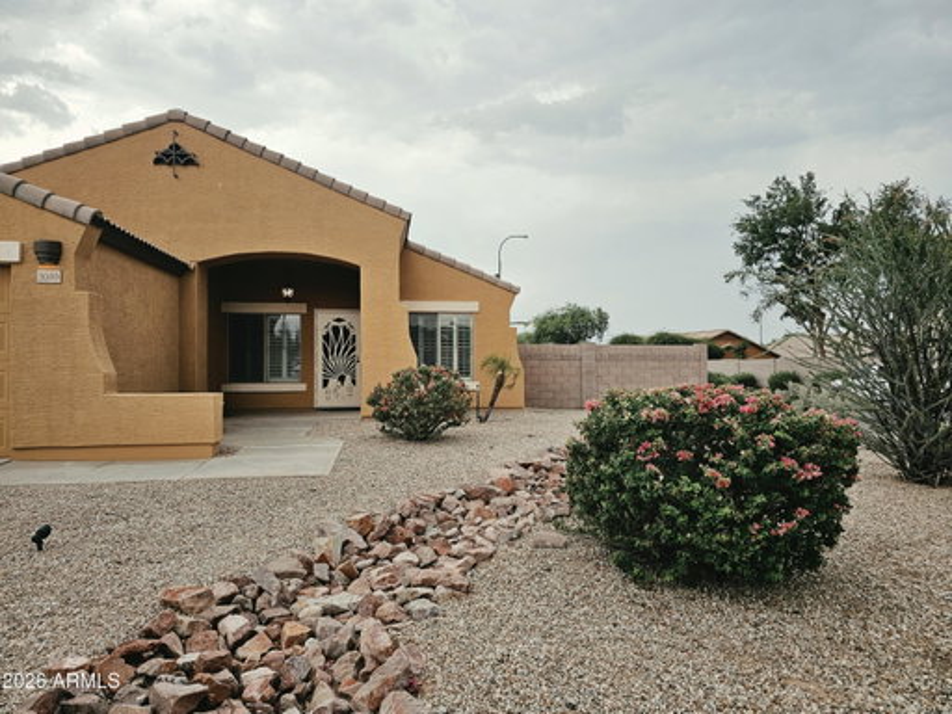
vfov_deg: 58.9
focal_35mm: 23
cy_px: 357
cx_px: 476
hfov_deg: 73.9
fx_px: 633
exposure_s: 1/323
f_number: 1.7
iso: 10
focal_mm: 6.3
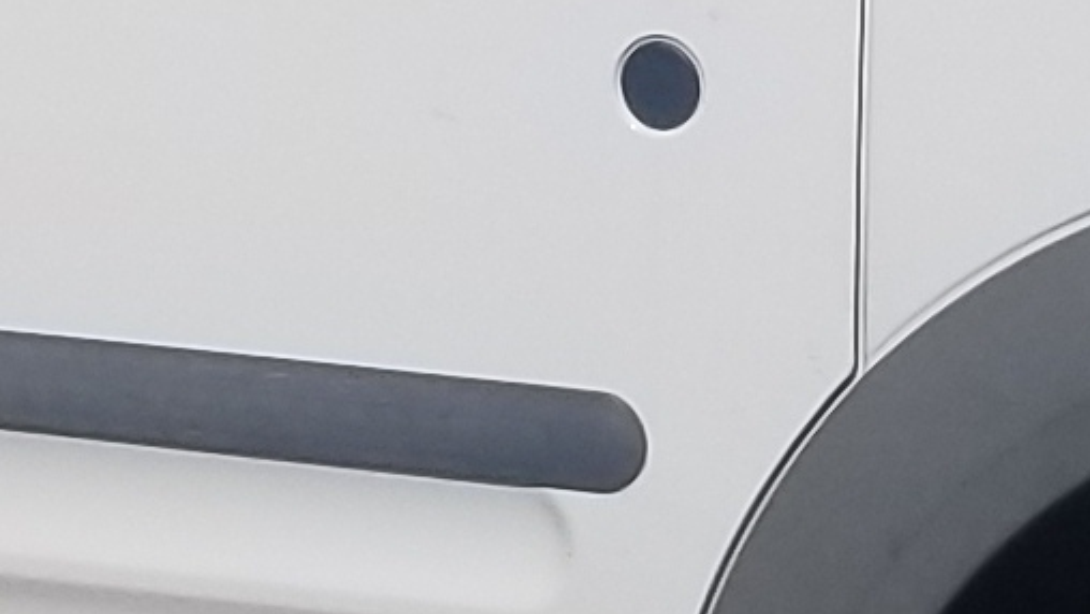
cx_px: 875
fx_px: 6504
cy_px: -449
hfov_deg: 9.6
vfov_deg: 5.3
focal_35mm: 225
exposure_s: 1/8112
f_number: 1.7
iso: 50
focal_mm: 4.25
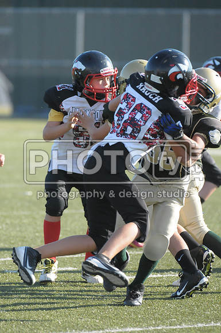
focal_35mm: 405
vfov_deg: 5.1
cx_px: 110
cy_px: 166
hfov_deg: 3.4
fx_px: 3740
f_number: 4
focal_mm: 270
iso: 1600
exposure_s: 1/4000
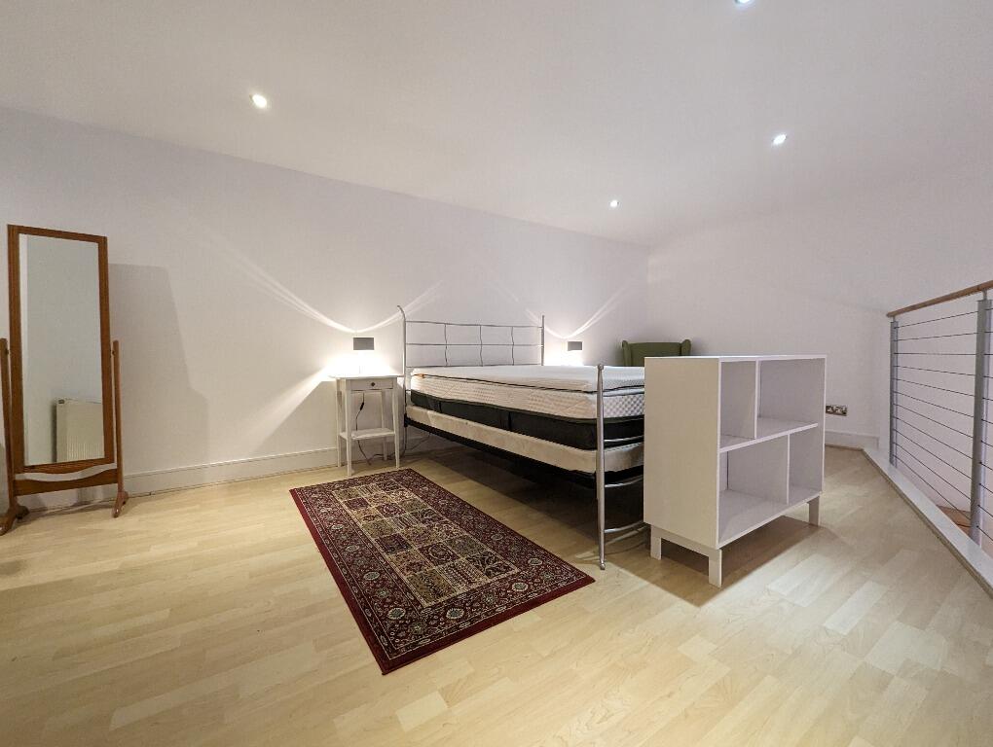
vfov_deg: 90.1
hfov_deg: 106.1
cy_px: 374
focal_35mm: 13
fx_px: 373
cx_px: 496
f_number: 2.2
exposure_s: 1/25.1
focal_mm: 1.95
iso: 355
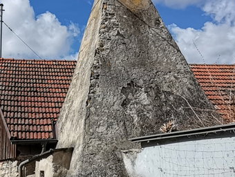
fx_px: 360
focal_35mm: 53
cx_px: 40
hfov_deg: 34.8
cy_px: 129
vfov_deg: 27.2
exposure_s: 1/1786
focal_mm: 1.78
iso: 50
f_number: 2.4
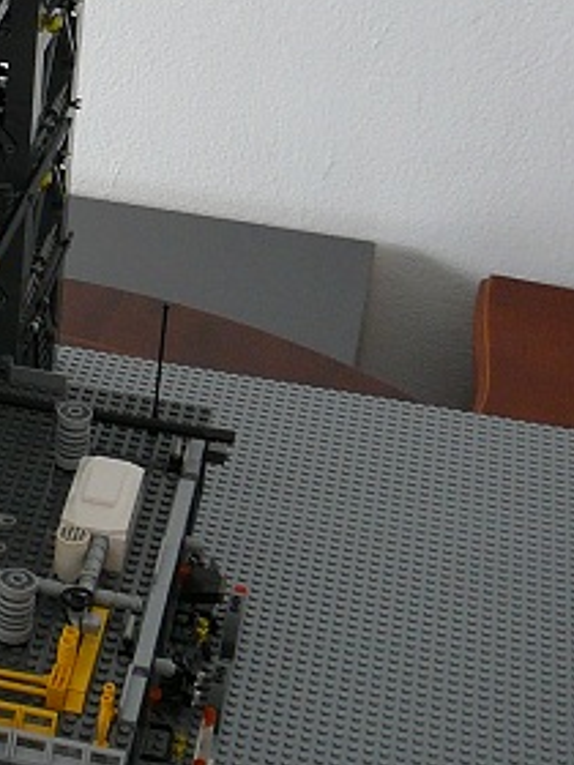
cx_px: -243
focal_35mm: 100
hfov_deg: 14.0
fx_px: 2211
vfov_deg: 19.1
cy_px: 5
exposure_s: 1/40
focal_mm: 5.2
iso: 100
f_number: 2.8
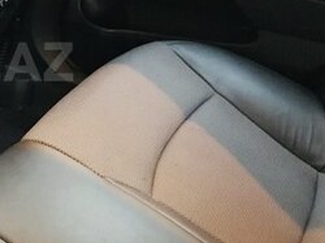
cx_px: -60
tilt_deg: -28.6
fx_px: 694
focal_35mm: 74
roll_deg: -4.4
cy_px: 62
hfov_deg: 24.1
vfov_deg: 19.7
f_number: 1.8
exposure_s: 1/4
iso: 250
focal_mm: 3.99
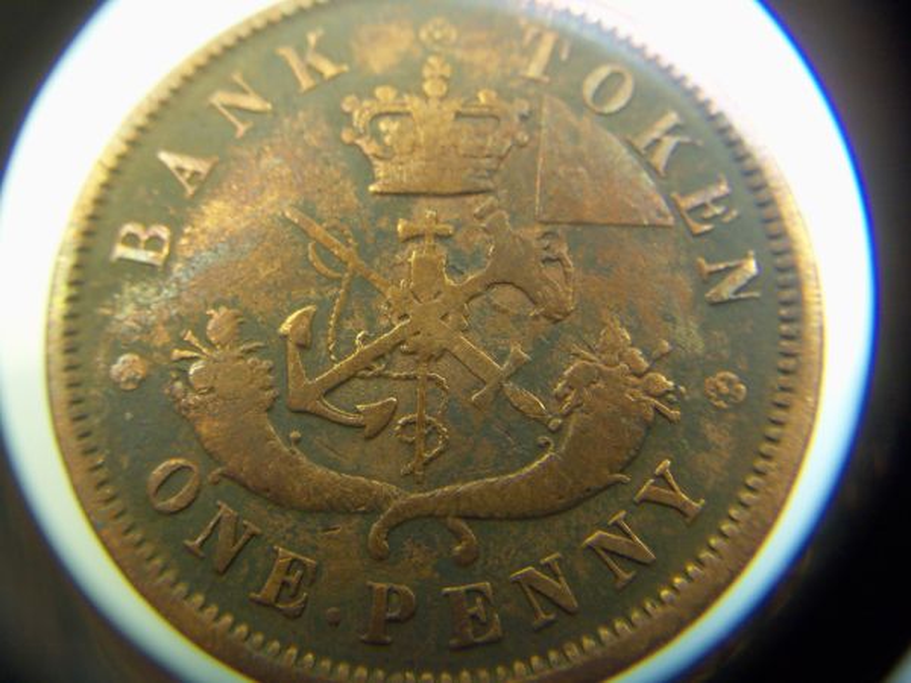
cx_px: 456
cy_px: 342
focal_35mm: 40
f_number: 3.1
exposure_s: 1/40
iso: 100
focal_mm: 7.2
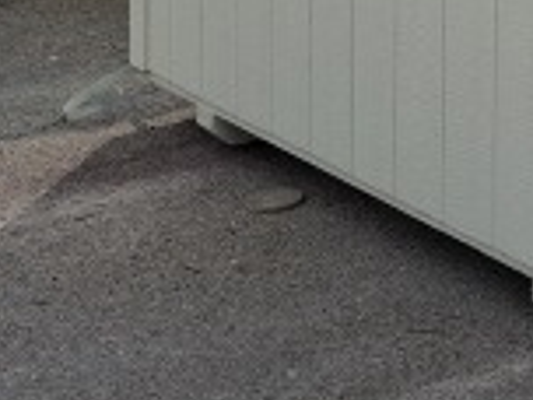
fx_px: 1494
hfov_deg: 18.0
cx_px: 800
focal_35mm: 97
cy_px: -256
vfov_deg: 14.0
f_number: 1.8
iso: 50
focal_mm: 5.54
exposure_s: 1/3636
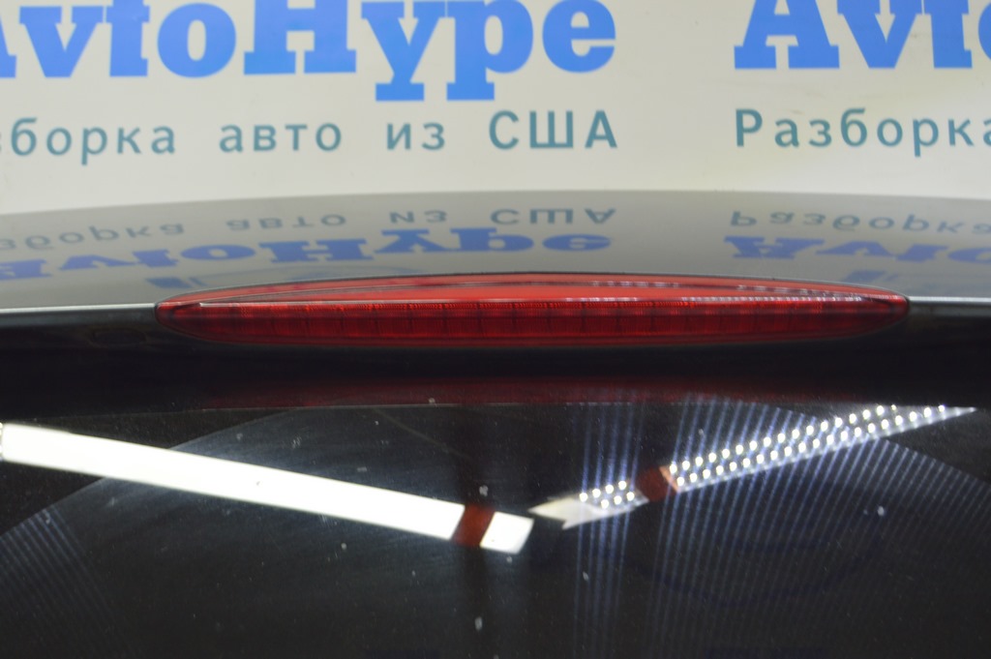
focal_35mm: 72
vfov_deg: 18.9
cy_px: 330
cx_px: 496
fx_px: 1980
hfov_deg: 28.1
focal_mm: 48
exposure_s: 1/20
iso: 400
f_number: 5.6
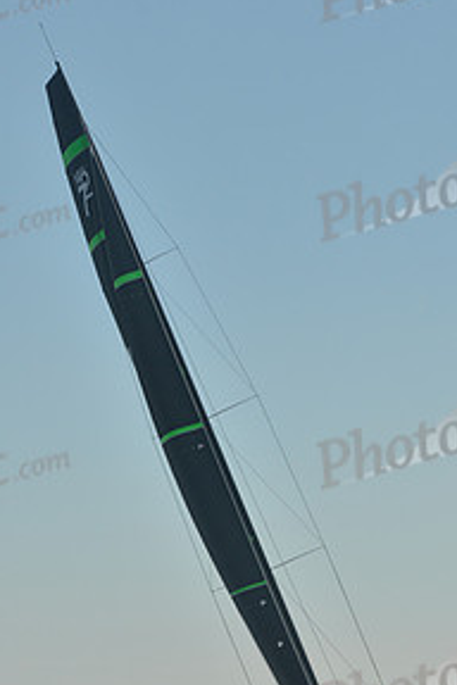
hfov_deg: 8.3
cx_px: 194
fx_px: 3142
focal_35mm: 165
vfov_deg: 12.5
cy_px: 338
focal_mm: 82
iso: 400
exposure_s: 1/800
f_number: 8
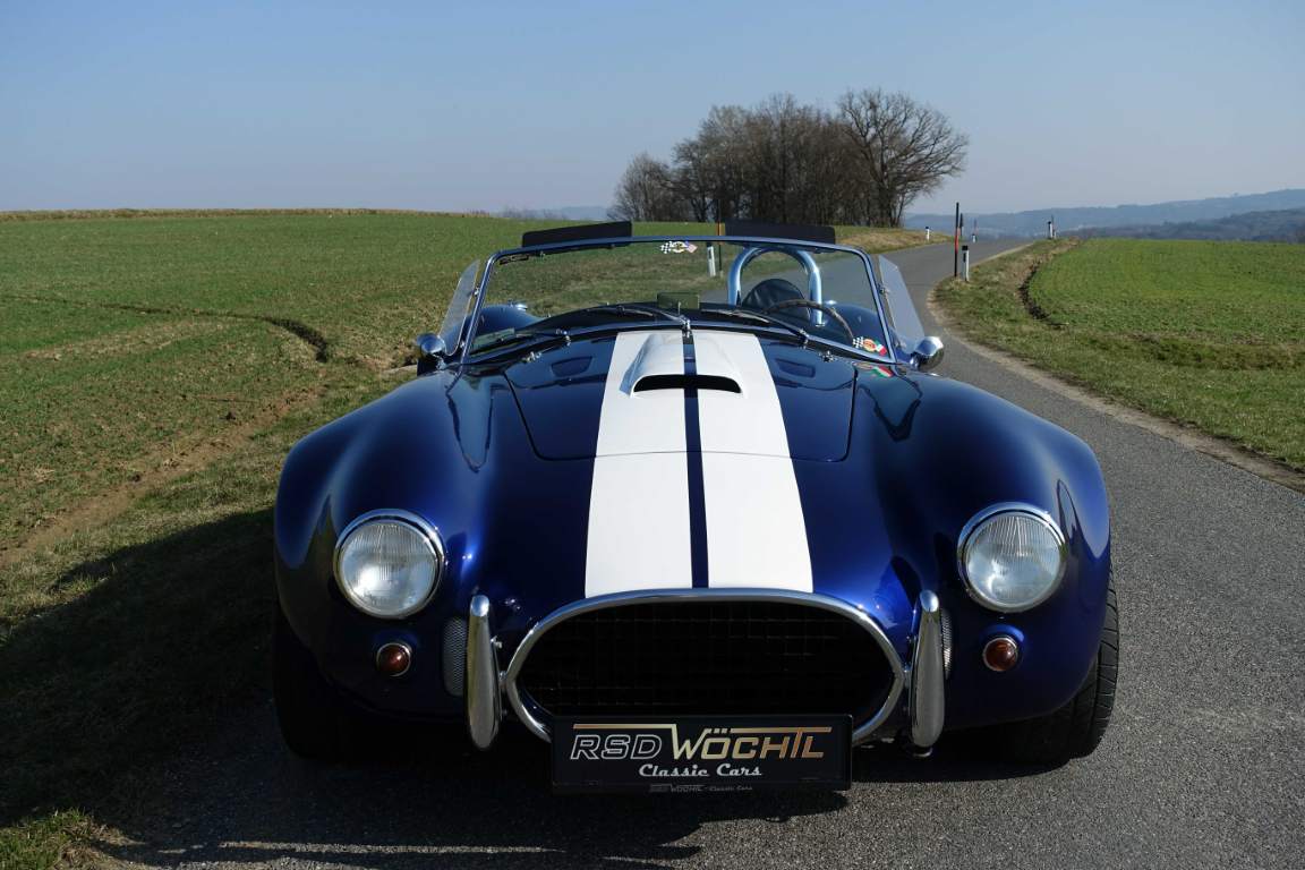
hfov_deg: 47.4
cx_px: 652
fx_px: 1486
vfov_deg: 32.6
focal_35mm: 41
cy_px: 435
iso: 125
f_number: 4
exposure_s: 1/160
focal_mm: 14.9
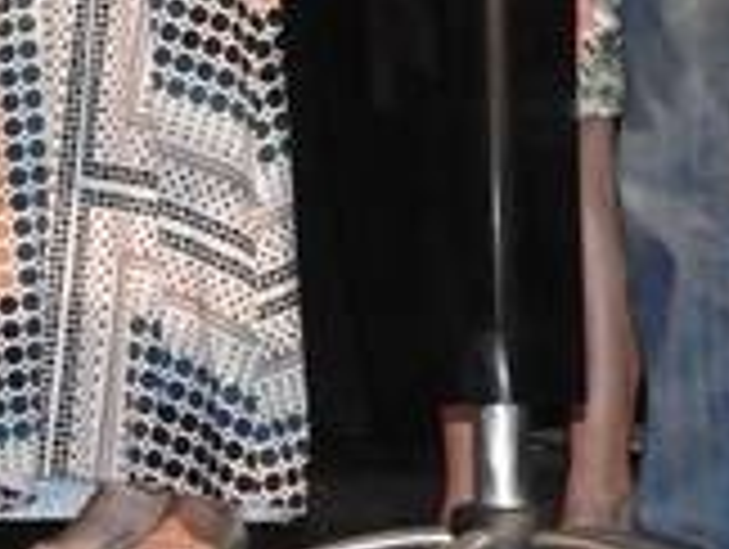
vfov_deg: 5.9
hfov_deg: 7.7
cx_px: -590
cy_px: -74
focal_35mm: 250
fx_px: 5273
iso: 900
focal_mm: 8.1
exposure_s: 1/30
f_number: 4
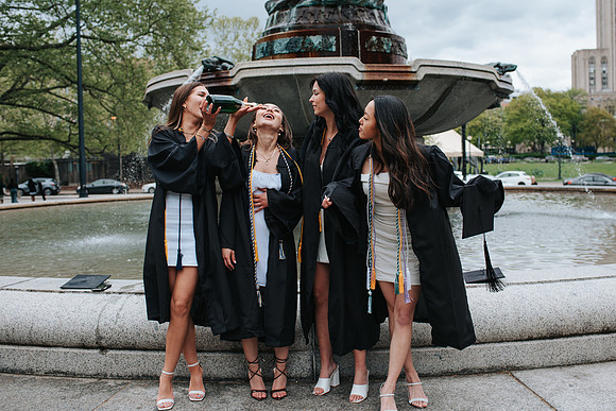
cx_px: 339
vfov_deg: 34.3
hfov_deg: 49.6
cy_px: 185
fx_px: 665
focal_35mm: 39
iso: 160
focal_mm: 35
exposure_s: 1/800
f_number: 3.5
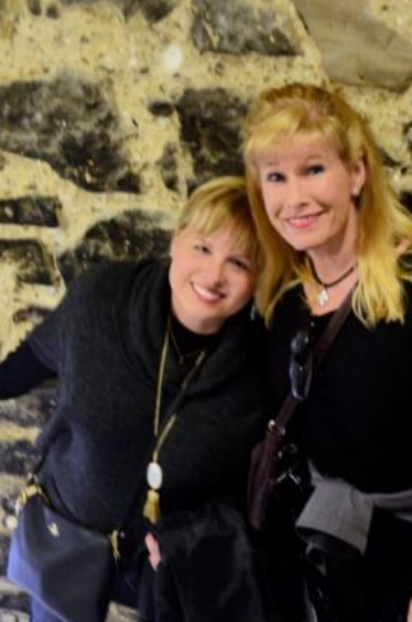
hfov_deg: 17.4
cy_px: 537
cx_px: 283
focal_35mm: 78
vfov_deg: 25.4
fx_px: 1345
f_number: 4.5
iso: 1600
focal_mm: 22
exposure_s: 1/6
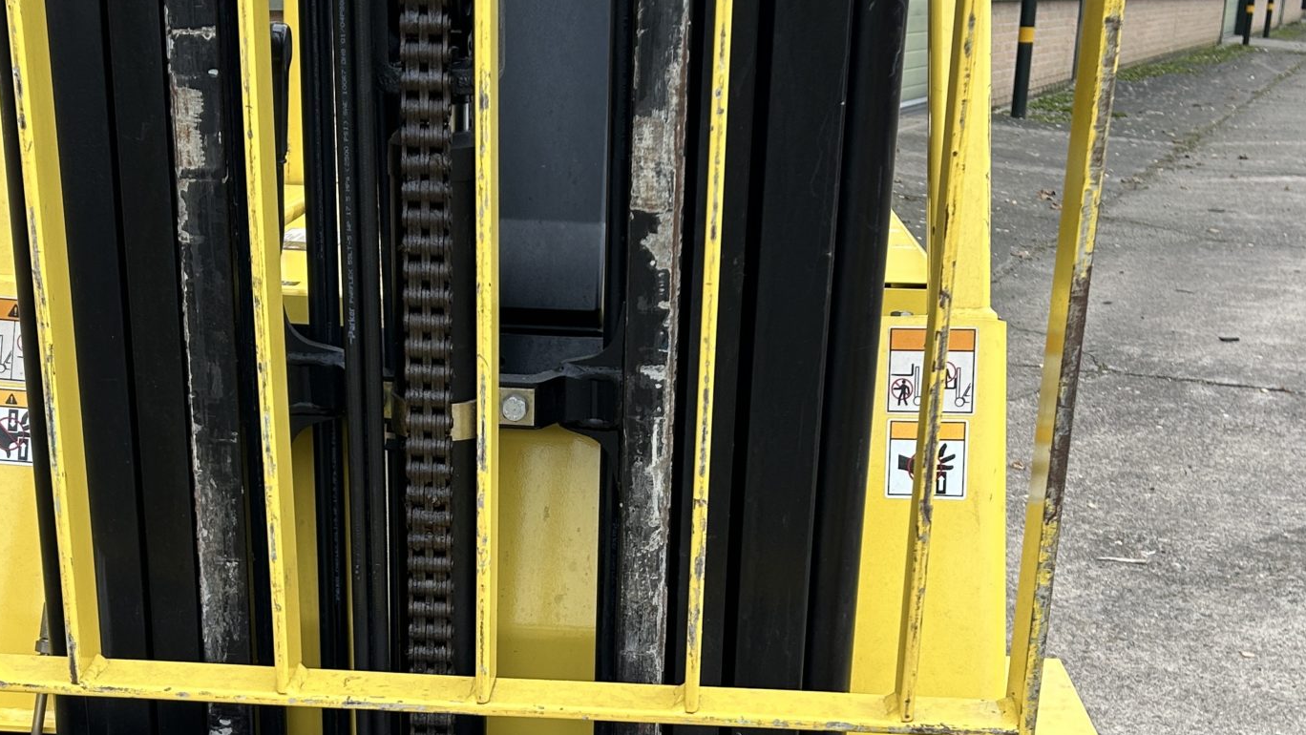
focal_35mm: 53
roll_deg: -2.5
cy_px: 557
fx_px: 1836
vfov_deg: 22.4
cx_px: 582
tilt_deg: -17.8
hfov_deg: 39.1
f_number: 1.5
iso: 64
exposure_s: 1/121
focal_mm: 5.7
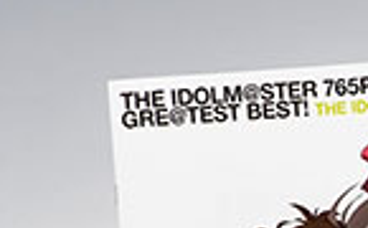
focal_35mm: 379
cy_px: 320
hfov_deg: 5.5
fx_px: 3794
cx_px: 601
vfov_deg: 3.4
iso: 100
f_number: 22
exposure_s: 1/60
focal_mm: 105
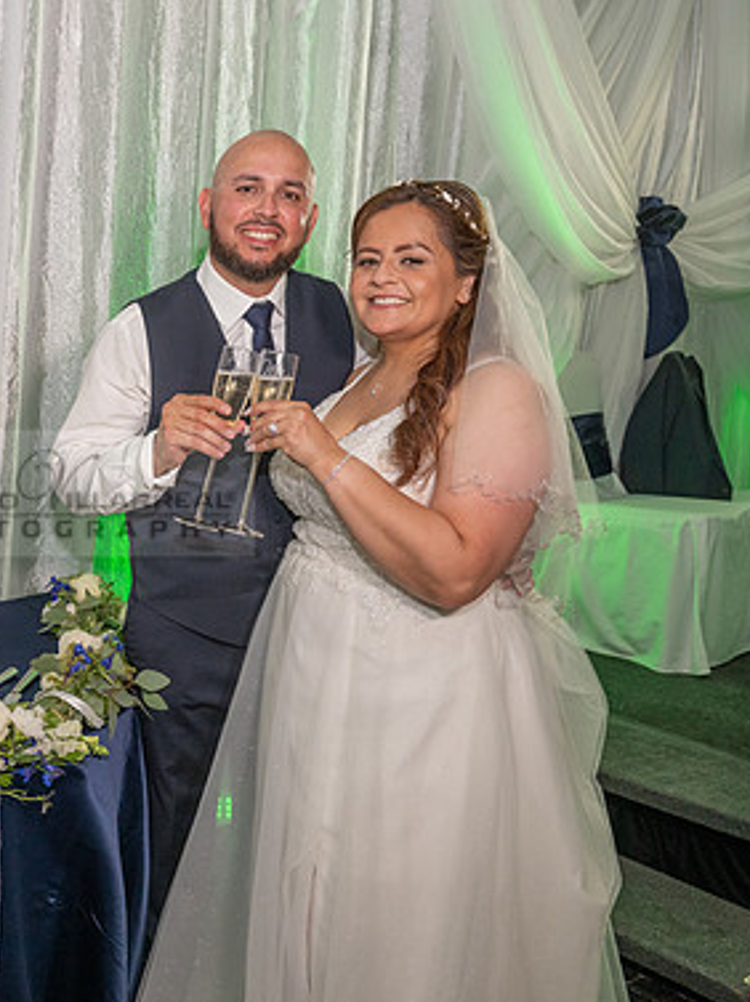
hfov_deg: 33.4
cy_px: 493
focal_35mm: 40
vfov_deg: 46.8
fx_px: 1158
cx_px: 29
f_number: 4.5
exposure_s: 1/200
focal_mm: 27
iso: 1600
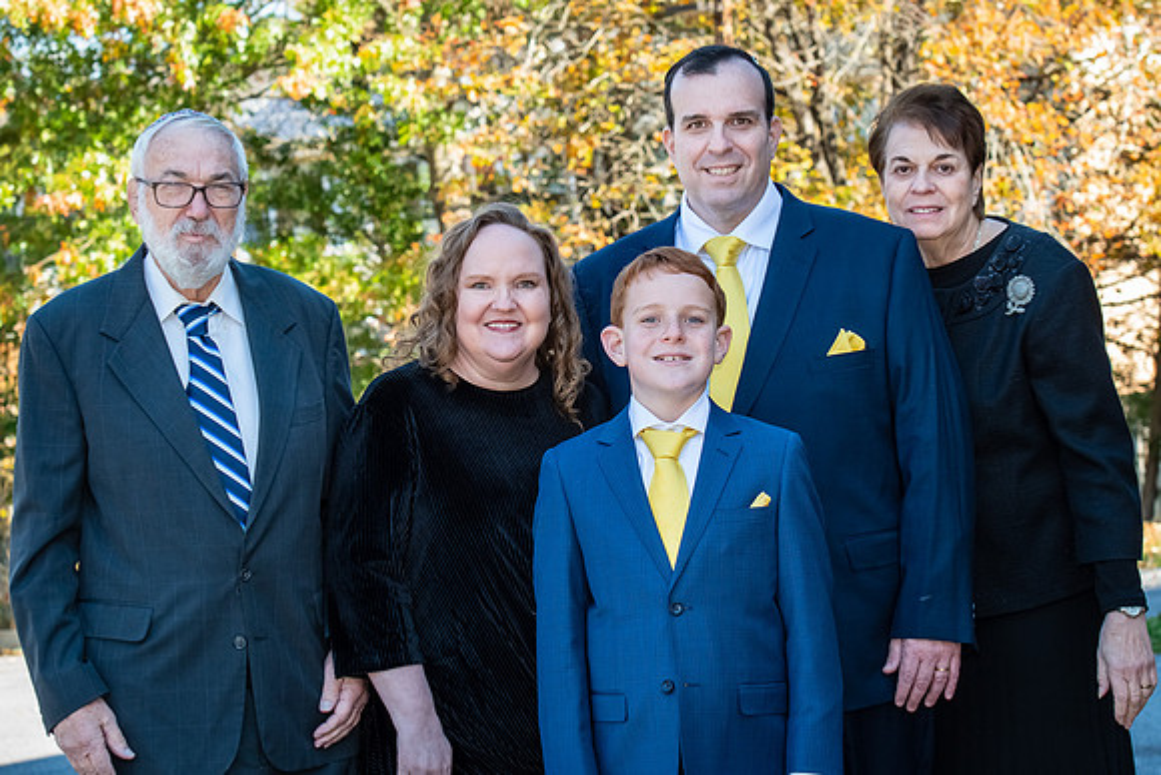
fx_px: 3771
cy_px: 344
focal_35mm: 117
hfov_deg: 17.5
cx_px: 583
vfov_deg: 11.7
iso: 500
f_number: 7.1
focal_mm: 70
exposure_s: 1/250
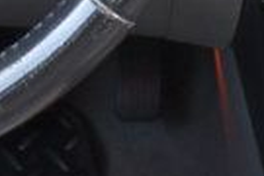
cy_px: -194
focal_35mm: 205
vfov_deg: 6.5
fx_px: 1503
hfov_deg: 10.0
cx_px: 153
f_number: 4
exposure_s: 1/60
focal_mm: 18
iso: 800
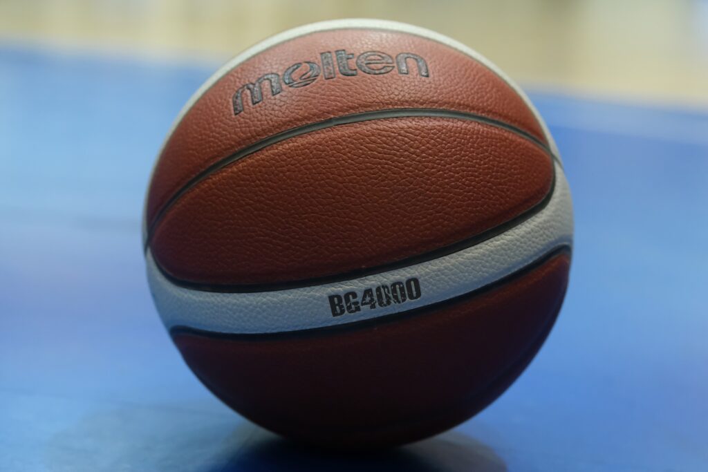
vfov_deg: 18.2
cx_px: 354
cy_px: 236
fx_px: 1475
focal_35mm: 75
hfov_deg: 27.0
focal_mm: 50
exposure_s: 1/640
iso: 3200
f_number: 2.5
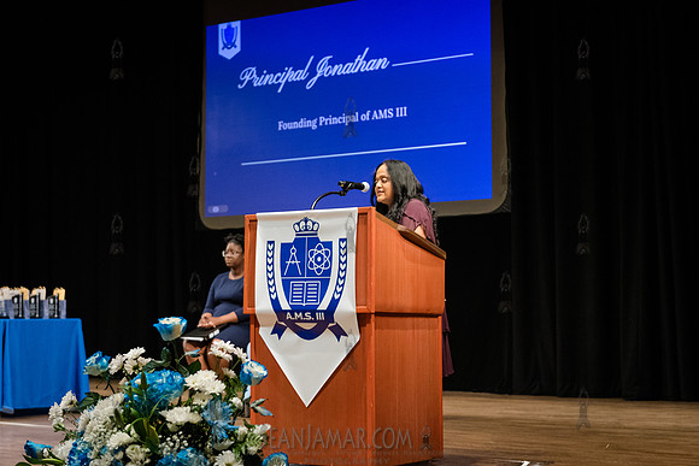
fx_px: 1325
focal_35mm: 68
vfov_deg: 20.0
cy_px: 233
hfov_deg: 29.6
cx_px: 350
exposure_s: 1/200
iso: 5000
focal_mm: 66
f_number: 4
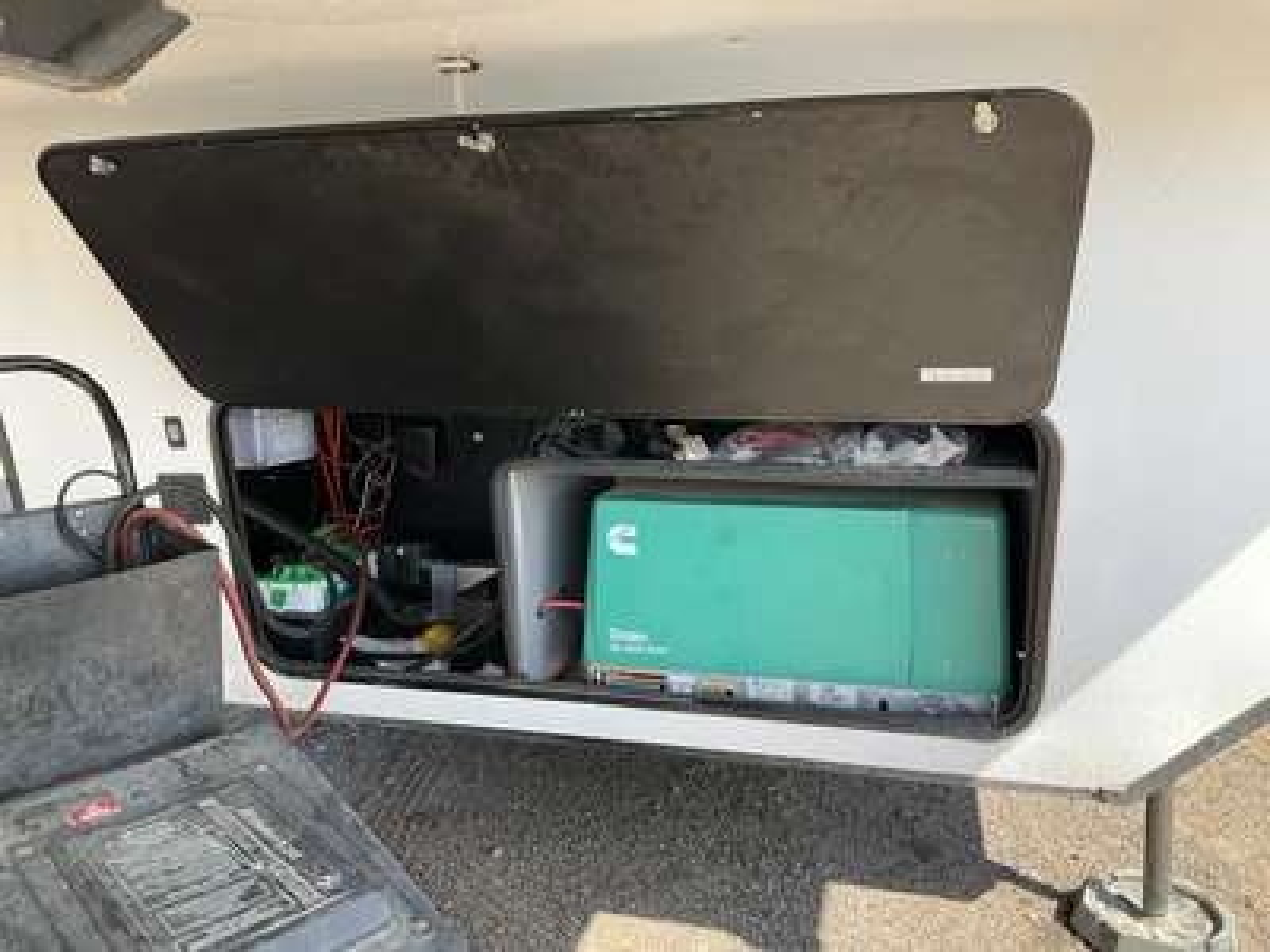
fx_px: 1064
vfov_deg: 48.2
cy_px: 476
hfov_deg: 61.7
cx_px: 635
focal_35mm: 29
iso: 20
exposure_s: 1/227
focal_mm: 3
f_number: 1.8
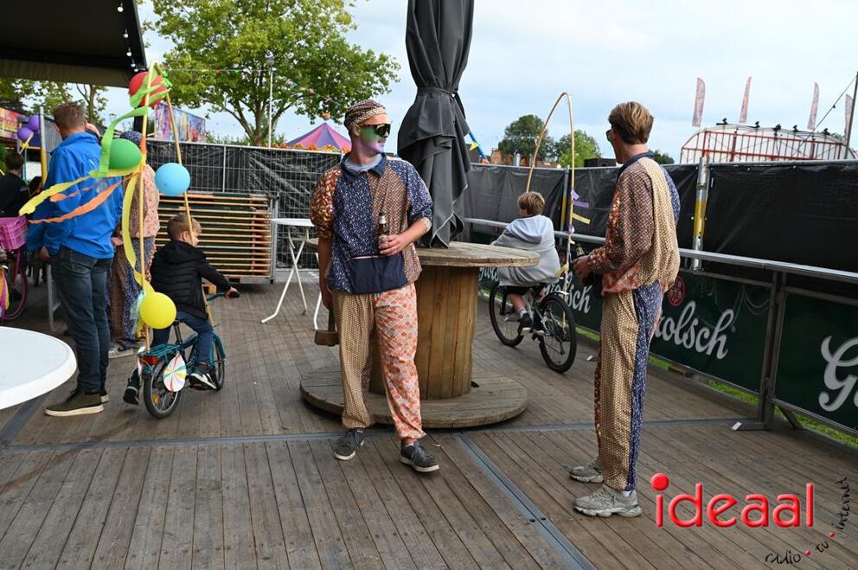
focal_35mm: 32
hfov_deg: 58.8
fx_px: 762
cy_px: 285
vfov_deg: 41.0
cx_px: 429
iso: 200
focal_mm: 32
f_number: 5.6
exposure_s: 1/250
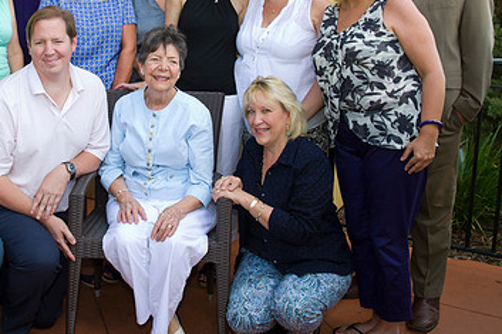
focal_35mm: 46
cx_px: 164
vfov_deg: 28.6
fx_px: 641
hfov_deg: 42.1
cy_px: 64
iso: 640
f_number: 5
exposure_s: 1/250
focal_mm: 28
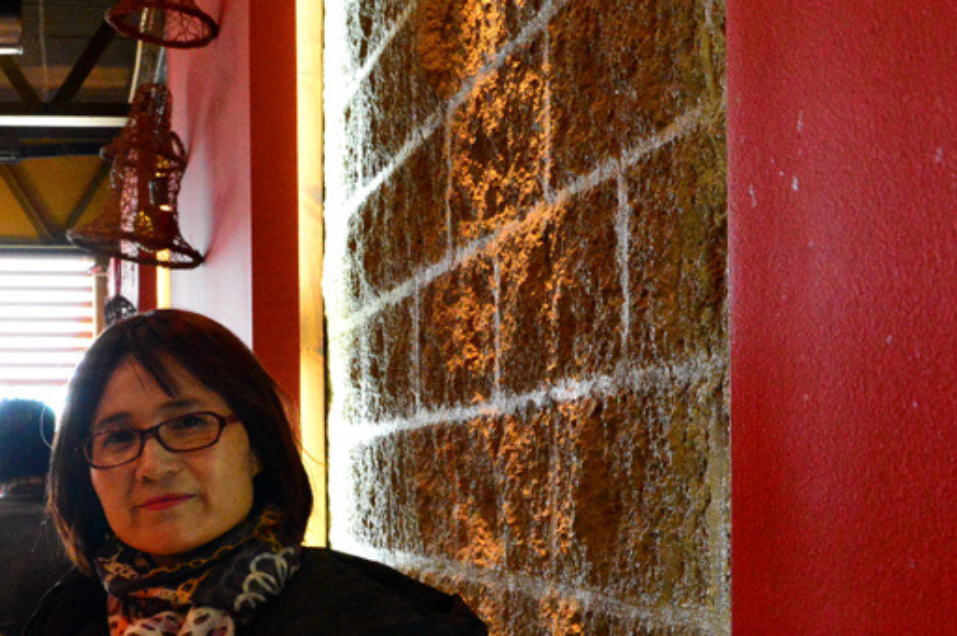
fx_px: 1567
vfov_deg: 22.6
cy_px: 513
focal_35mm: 59
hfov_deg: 33.0
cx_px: 186
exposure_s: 1/60
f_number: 11
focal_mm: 32
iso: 12800
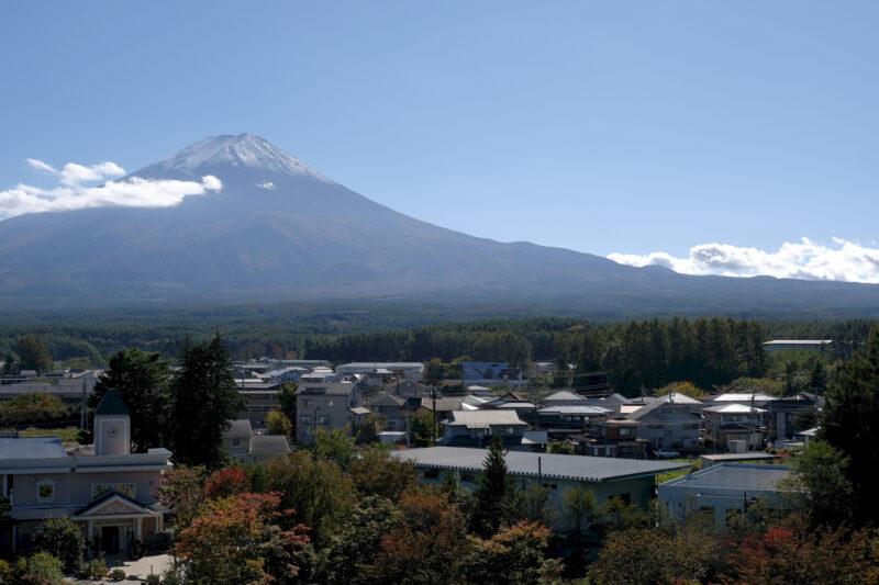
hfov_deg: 45.4
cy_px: 292
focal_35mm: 43
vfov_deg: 31.2
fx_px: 1050
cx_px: 440
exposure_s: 1/500
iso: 200
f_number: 8
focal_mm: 28.9
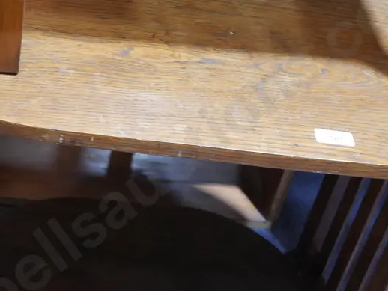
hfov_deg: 23.5
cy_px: 182
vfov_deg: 17.8
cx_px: 152
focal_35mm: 83
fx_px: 931
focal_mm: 21
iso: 1600
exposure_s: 1/60
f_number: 4.6
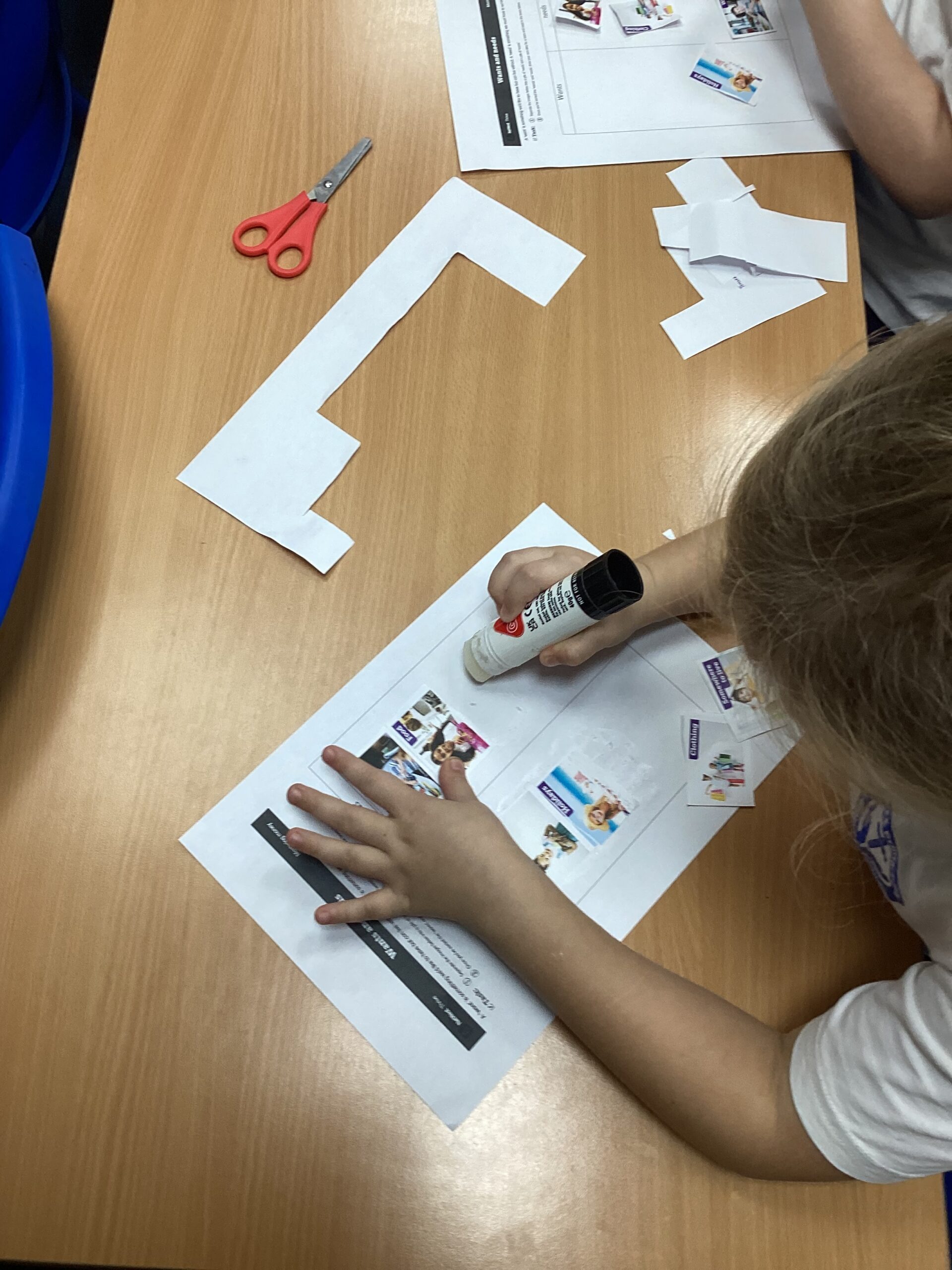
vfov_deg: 58.4
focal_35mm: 31
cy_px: 635
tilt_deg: -69.4
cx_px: 476
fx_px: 1137
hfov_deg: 45.4
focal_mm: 3.3
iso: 64
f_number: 2.4
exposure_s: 1/50
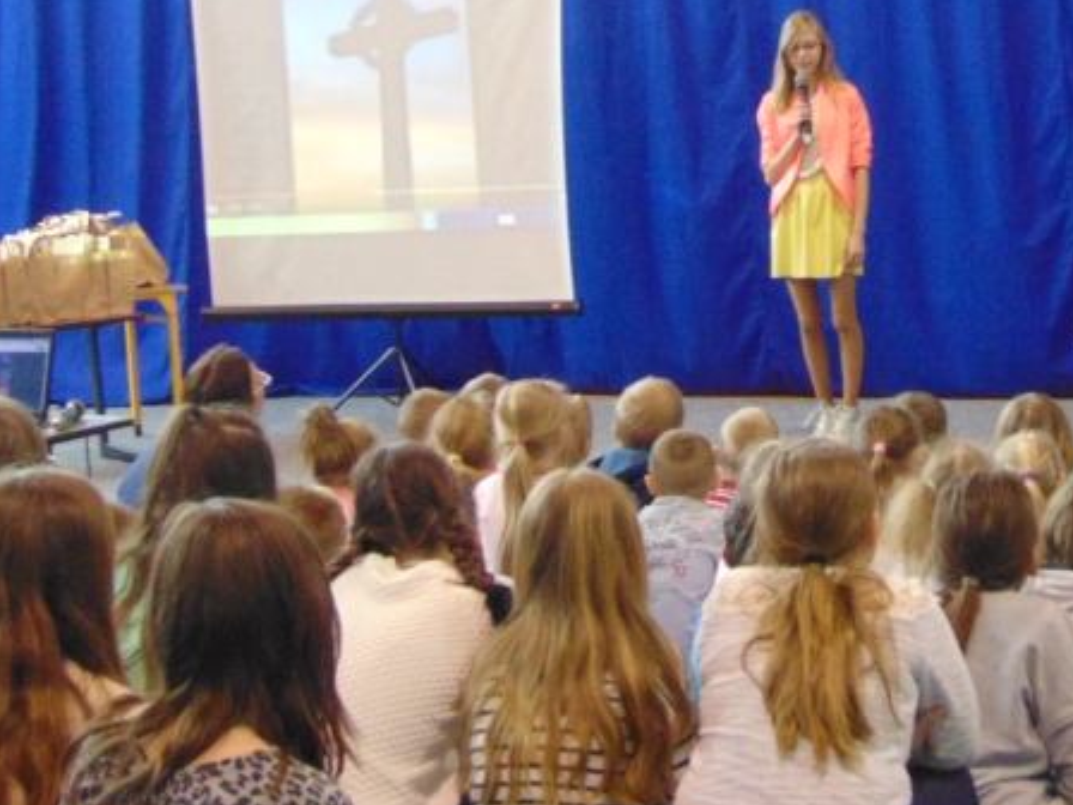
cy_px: 180
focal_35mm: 96
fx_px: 2976
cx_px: 1008
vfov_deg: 15.3
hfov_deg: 20.0
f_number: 3.3
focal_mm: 7.6
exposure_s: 1/20
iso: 400
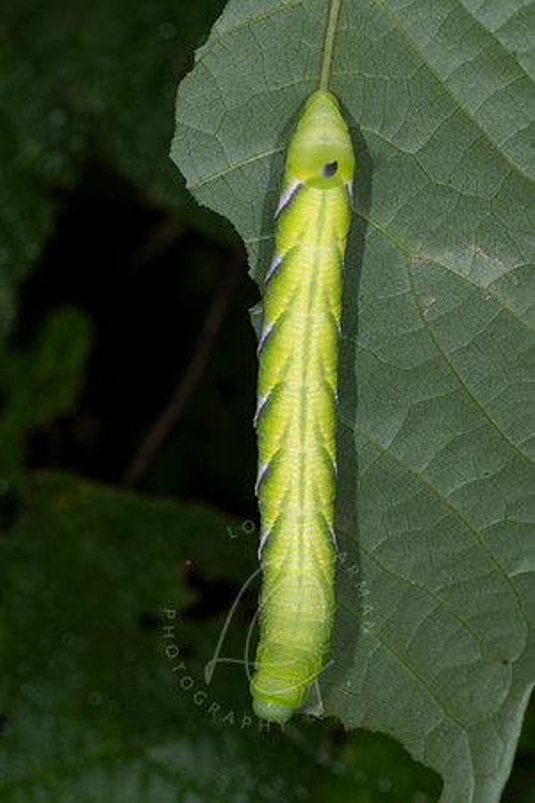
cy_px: 402
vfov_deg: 13.0
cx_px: 268
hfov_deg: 8.7
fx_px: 3511
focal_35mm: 158
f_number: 18
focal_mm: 105
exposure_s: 1/200
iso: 64
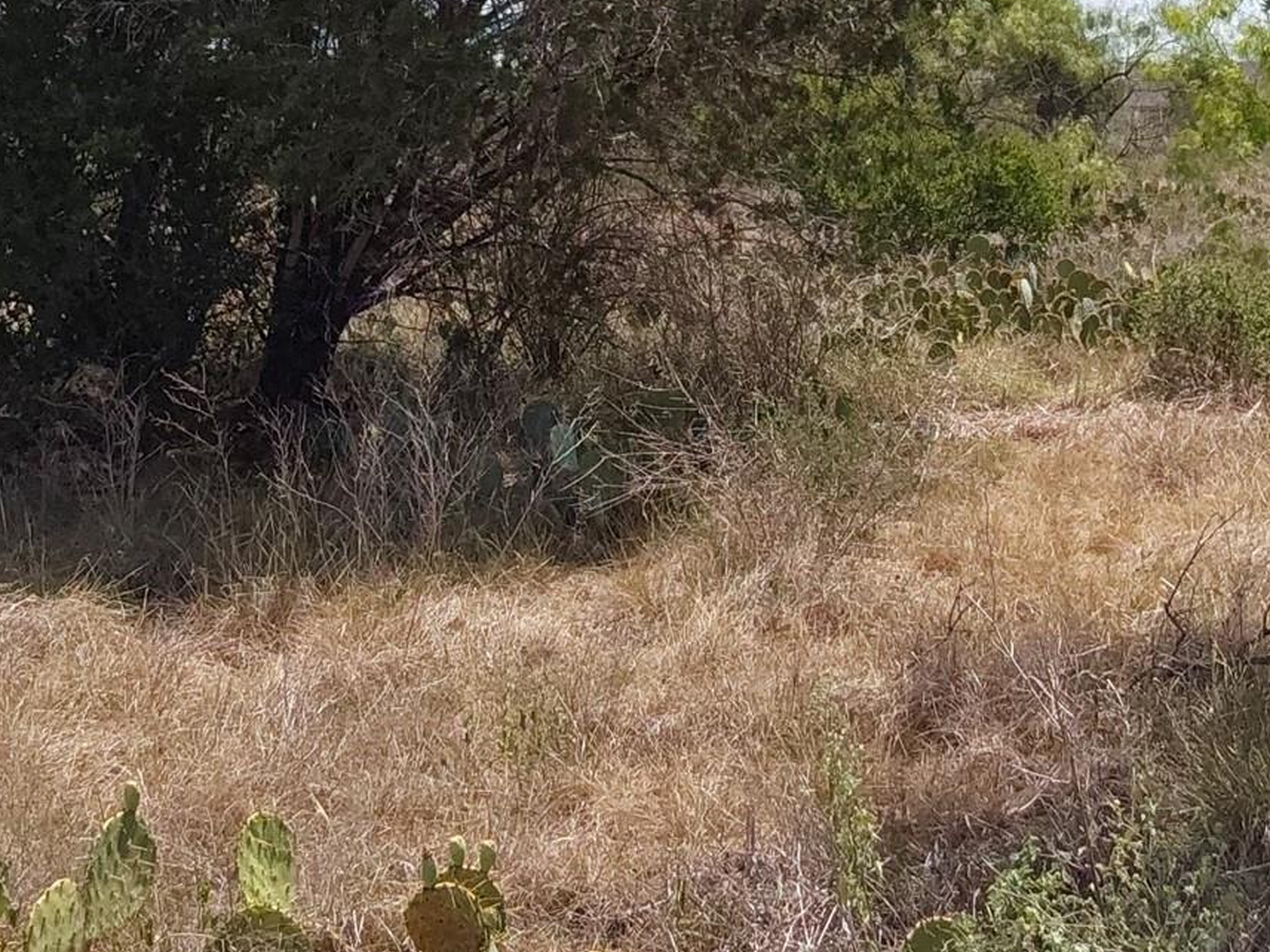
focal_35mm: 67
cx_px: 705
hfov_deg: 28.9
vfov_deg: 20.7
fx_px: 2458
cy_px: -141
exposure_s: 1/2055
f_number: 1.9
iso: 50
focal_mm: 2.91
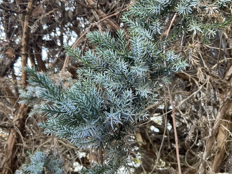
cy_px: 88
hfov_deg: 51.3
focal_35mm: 36
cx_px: 109
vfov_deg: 39.6
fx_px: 241
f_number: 1.8
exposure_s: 1/117
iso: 64
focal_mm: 3
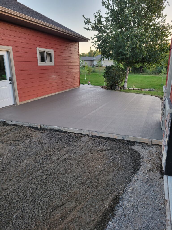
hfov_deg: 53.1
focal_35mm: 26
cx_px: 86
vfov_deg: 67.3
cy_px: 115
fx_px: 172
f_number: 1.8
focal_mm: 5.4
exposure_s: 1/120
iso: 80
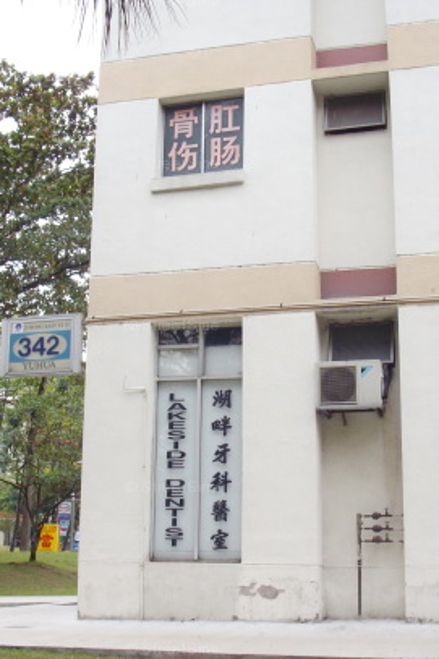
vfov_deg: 38.2
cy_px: 327
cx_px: 246
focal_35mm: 52
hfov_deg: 26.0
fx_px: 952
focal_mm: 6.2
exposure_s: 1/160
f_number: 5.6
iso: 80
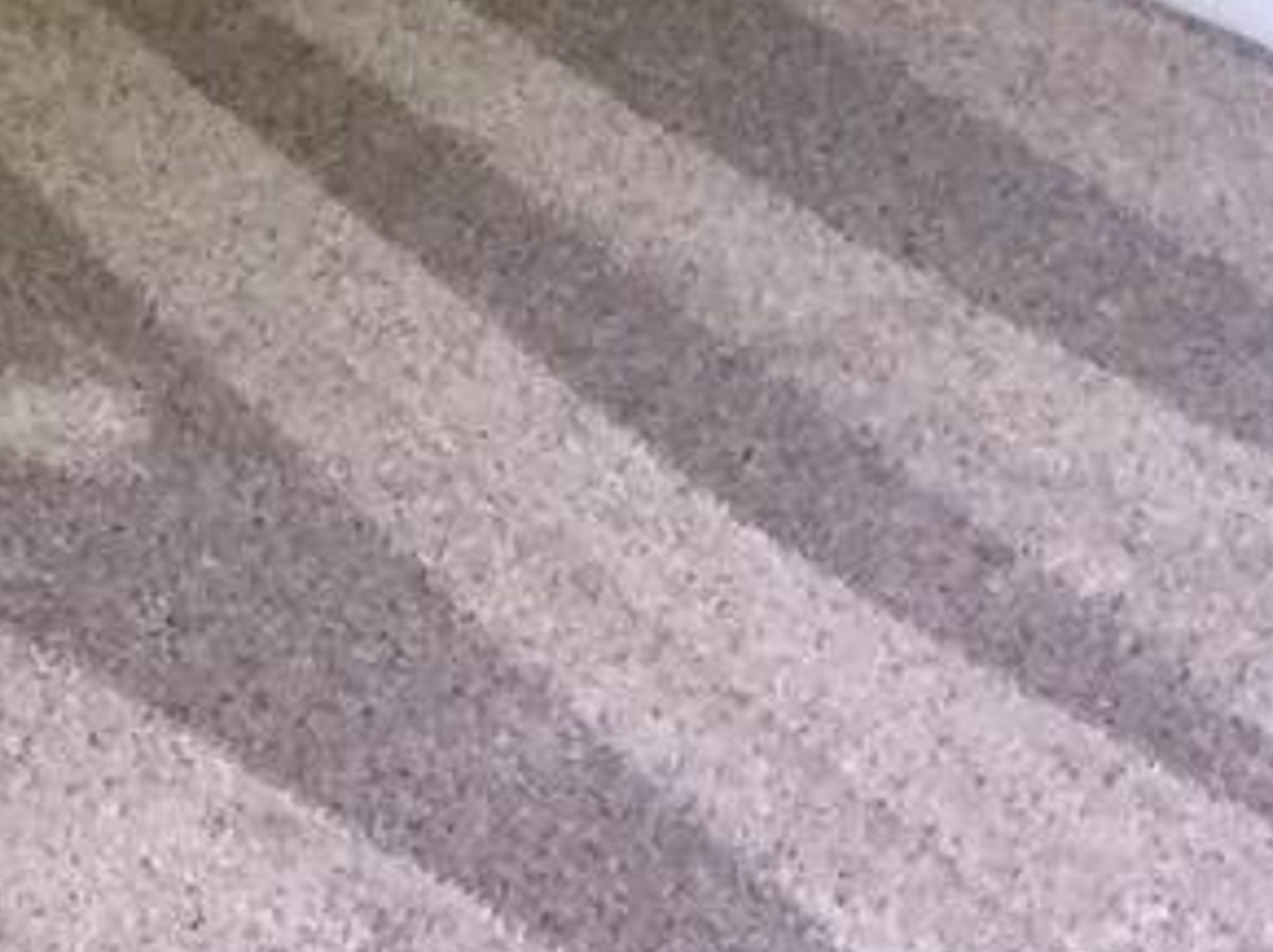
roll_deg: +1.1
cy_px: -1514
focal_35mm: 205
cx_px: -1058
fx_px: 7533
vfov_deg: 6.8
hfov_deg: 9.2
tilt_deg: -9.5
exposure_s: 1/15
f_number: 2.2
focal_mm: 4.15
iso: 80
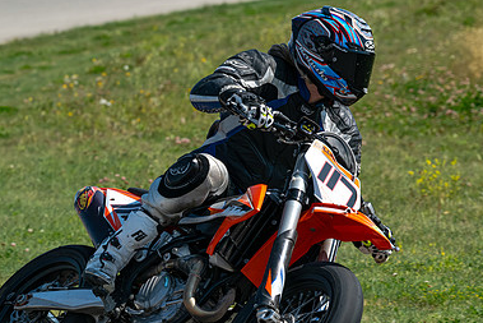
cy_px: 229
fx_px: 5959
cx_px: 316
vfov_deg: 3.1
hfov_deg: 4.6
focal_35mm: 444
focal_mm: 290
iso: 500
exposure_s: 1/1250
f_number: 11
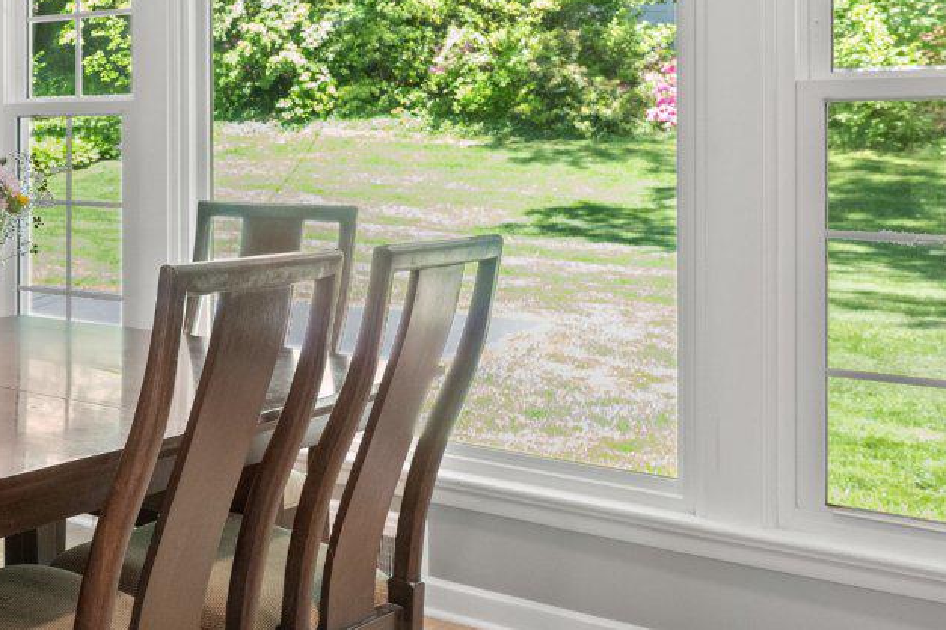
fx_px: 1330
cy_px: 141
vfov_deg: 26.3
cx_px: -256
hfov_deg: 31.2
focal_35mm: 51
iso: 1600
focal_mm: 15.5
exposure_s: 1/15
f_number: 6.3
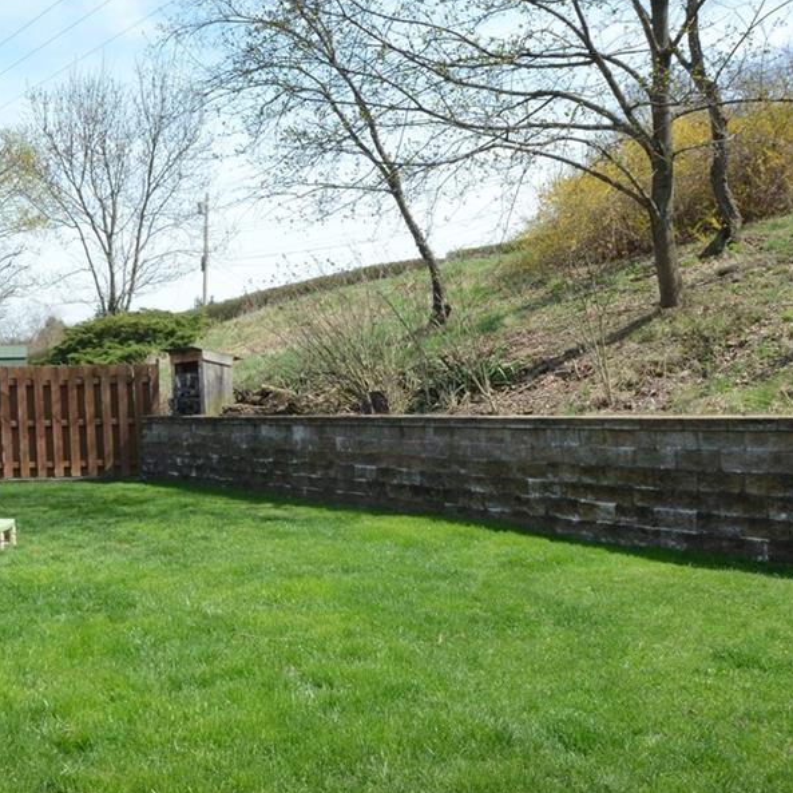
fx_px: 1082
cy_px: 394
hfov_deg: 39.5
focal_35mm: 42
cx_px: 233
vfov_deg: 40.3
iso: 800
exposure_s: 1/250
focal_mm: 19
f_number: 16
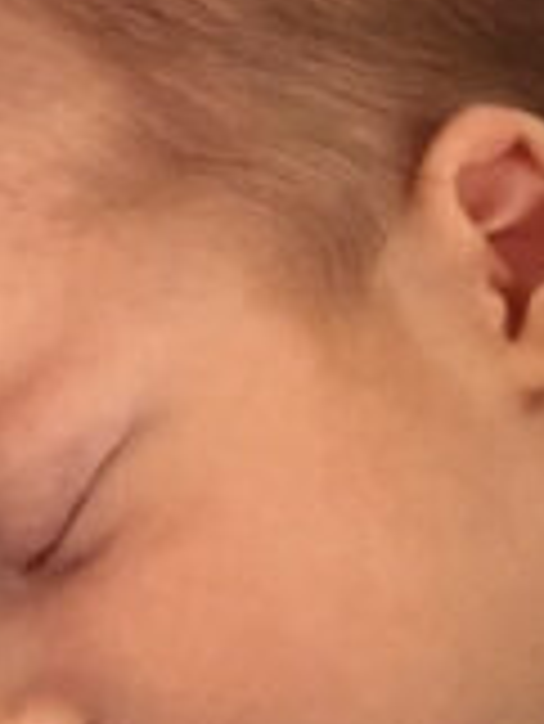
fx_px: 3850
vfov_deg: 10.6
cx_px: 566
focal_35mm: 184
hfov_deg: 8.0
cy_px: 863
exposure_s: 1/17
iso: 250
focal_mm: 4.15
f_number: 2.2
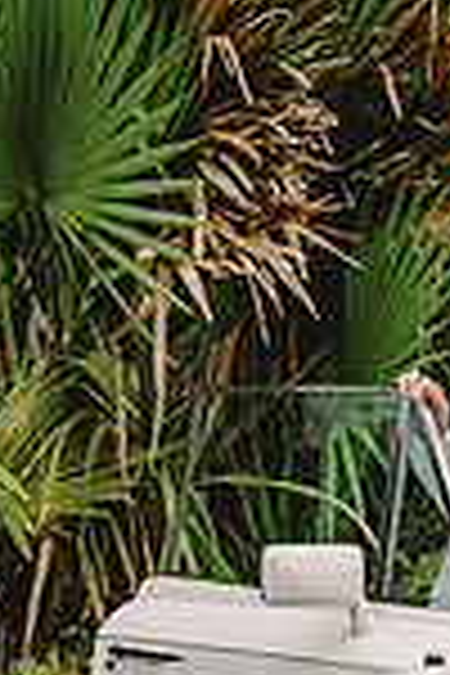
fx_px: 2756
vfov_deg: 13.6
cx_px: 328
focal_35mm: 147
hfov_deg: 9.3
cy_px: 792
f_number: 2.8
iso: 400
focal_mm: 49
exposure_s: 1/500
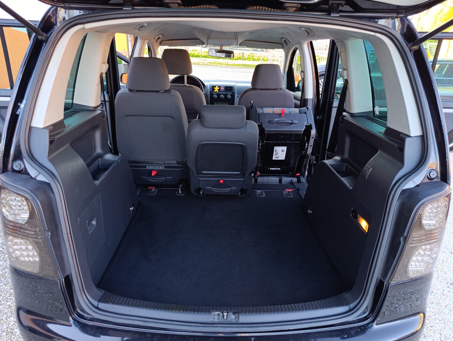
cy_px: 182
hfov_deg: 69.3
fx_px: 328
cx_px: 224
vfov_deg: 55.0
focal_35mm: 25
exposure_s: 1/100
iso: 400
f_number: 1.6
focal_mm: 6.14
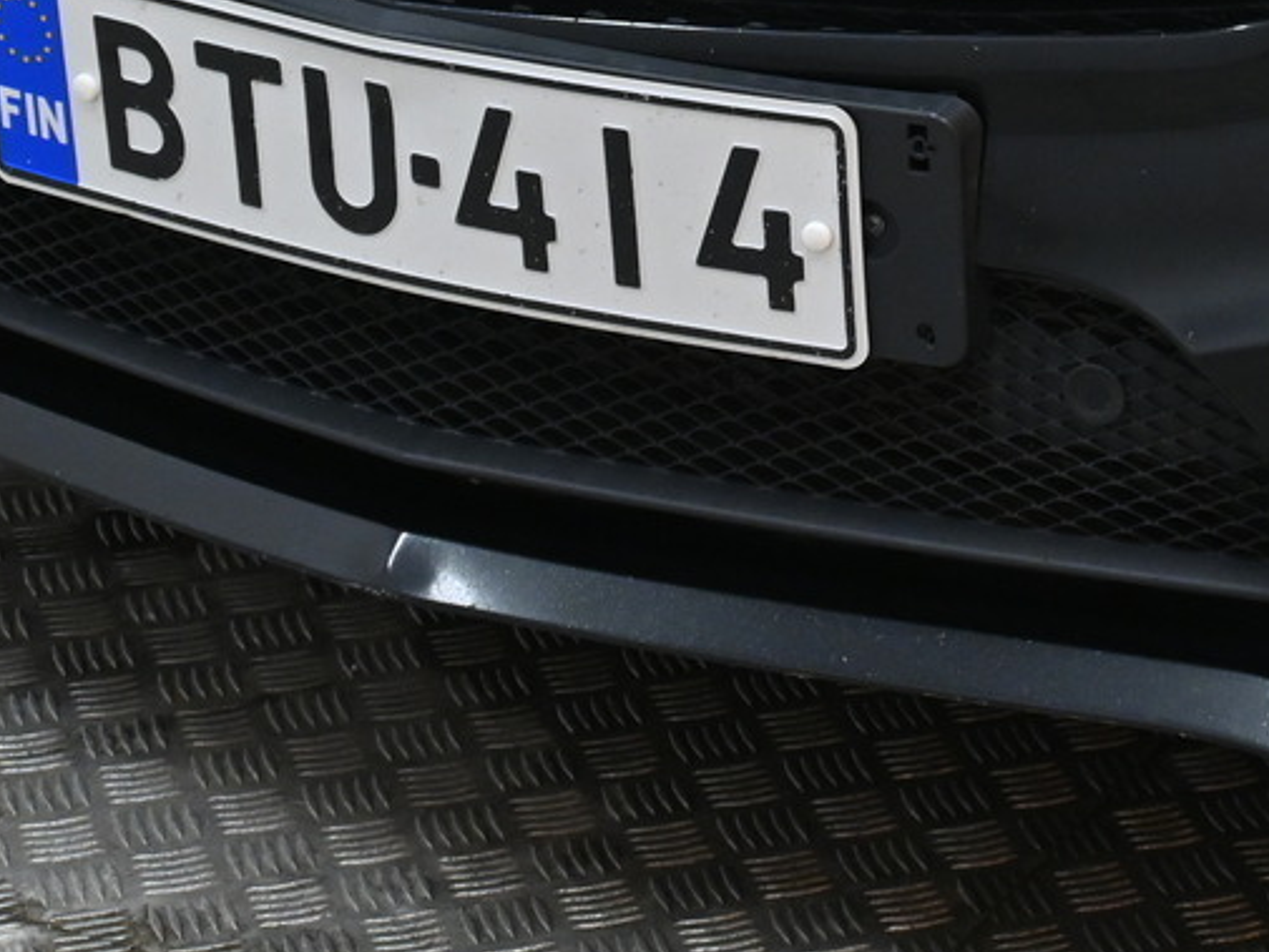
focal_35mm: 146
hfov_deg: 13.4
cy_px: -367
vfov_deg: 9.9
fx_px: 5345
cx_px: 1244
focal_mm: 31.5
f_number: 5
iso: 1000
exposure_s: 1/100
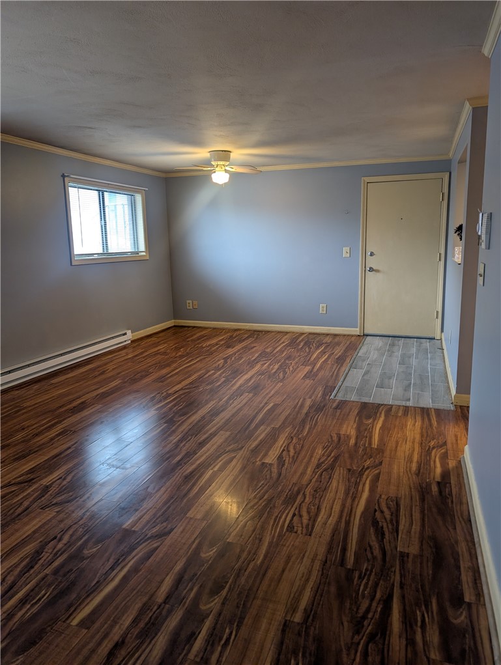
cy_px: 332
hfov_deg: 56.9
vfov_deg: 71.5
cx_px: 250
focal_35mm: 24
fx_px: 462
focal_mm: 6.9
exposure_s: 1/38.7
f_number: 1.68
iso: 123
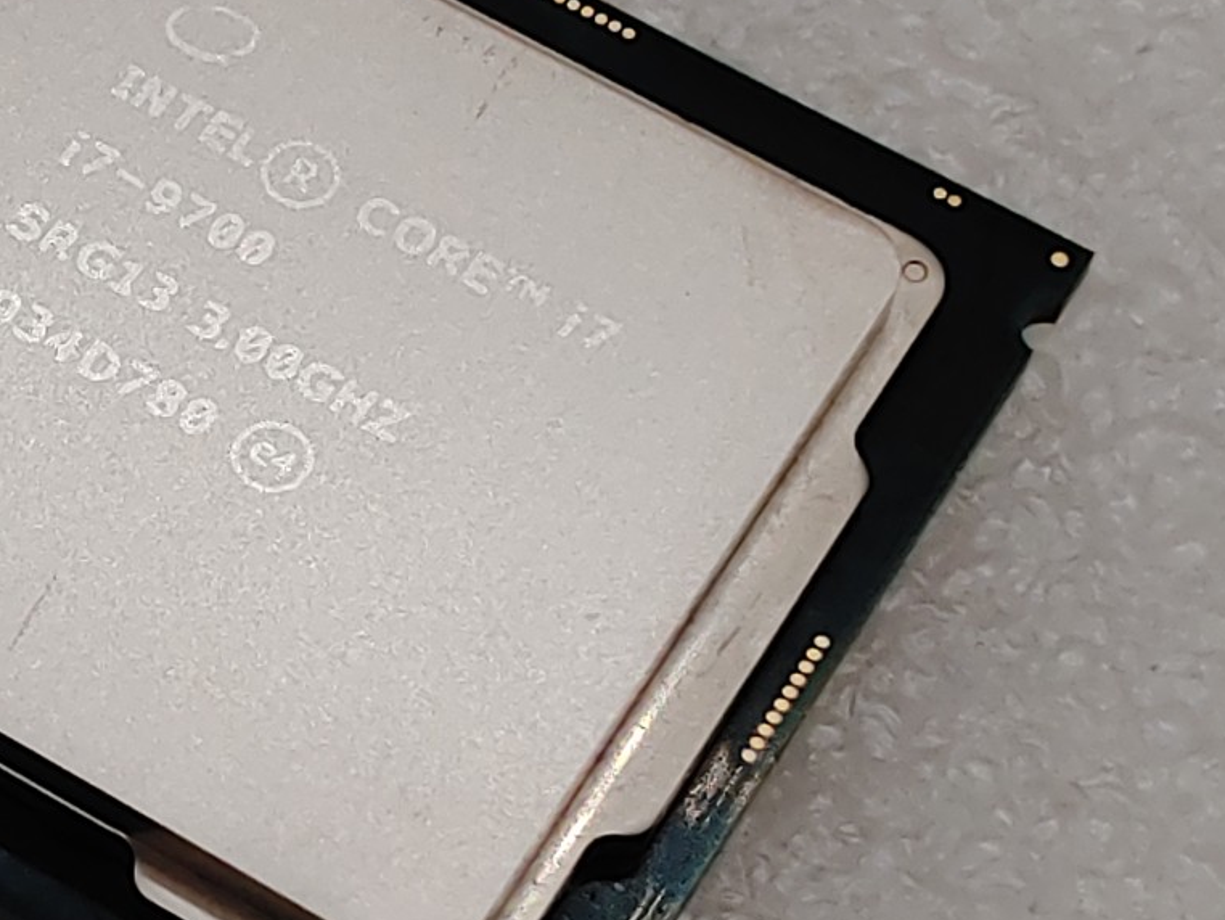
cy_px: 511
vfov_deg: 10.9
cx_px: 190
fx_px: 4814
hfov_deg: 14.4
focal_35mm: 136
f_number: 1.8
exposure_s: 1/600
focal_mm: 4.36
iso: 100
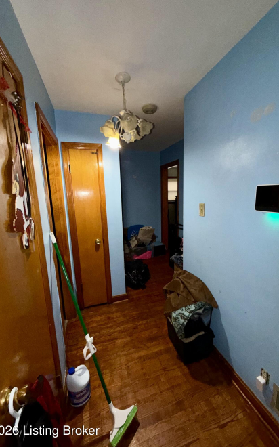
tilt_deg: -9.3
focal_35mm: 15
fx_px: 183
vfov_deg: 101.5
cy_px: 225
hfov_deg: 74.6
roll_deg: +0.9
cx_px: 150
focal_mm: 2.22
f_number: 2.2
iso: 125
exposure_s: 1/60
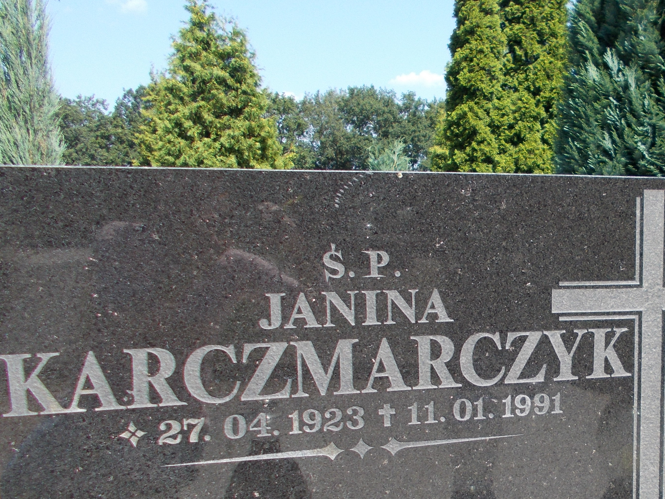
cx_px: 545
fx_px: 845
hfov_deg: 40.9
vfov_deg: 32.6
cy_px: 333
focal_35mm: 44
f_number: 3.2
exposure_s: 1/500
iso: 80
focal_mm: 4.6
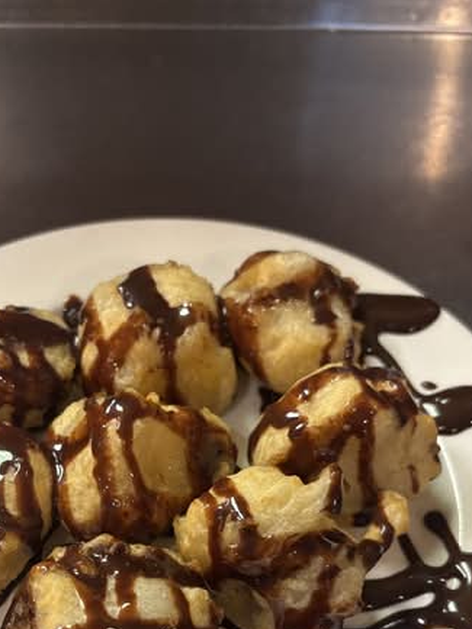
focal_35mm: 44
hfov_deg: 32.7
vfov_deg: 41.1
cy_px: 506
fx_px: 800
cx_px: 173
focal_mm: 5.96
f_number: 1.6
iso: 320
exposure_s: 1/60
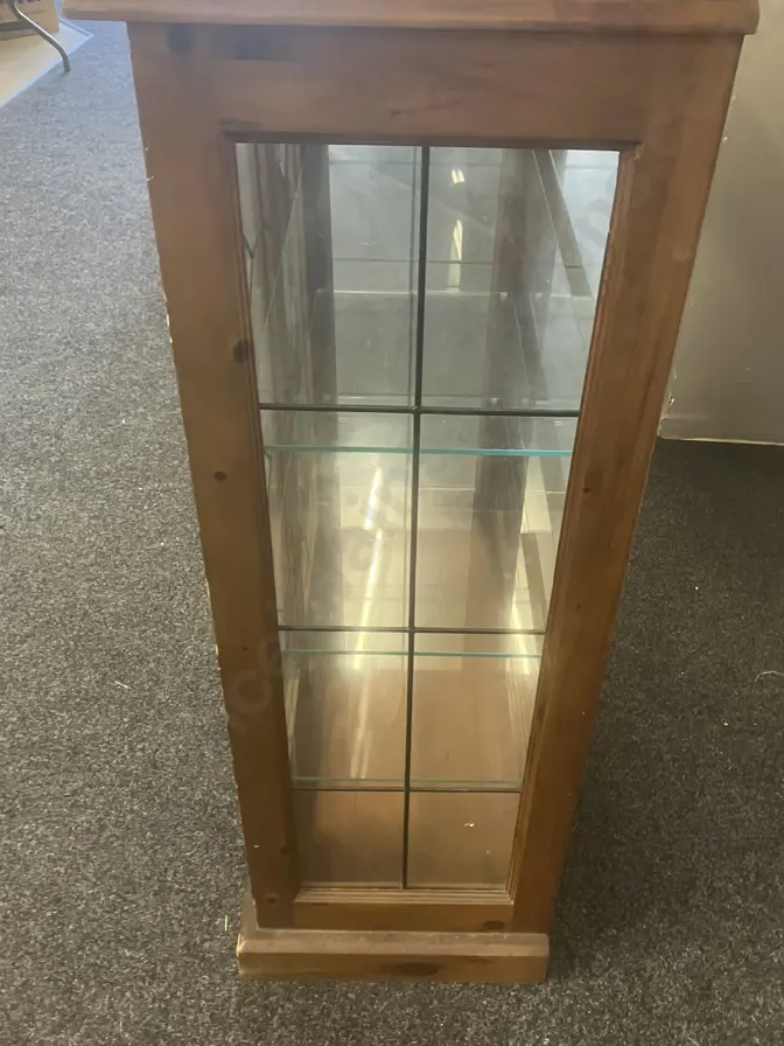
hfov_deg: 44.1
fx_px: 966
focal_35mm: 32
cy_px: 467
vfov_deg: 56.7
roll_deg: -1.9
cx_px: 418
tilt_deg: -35.0
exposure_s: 1/33
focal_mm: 3.99
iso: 320
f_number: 1.8
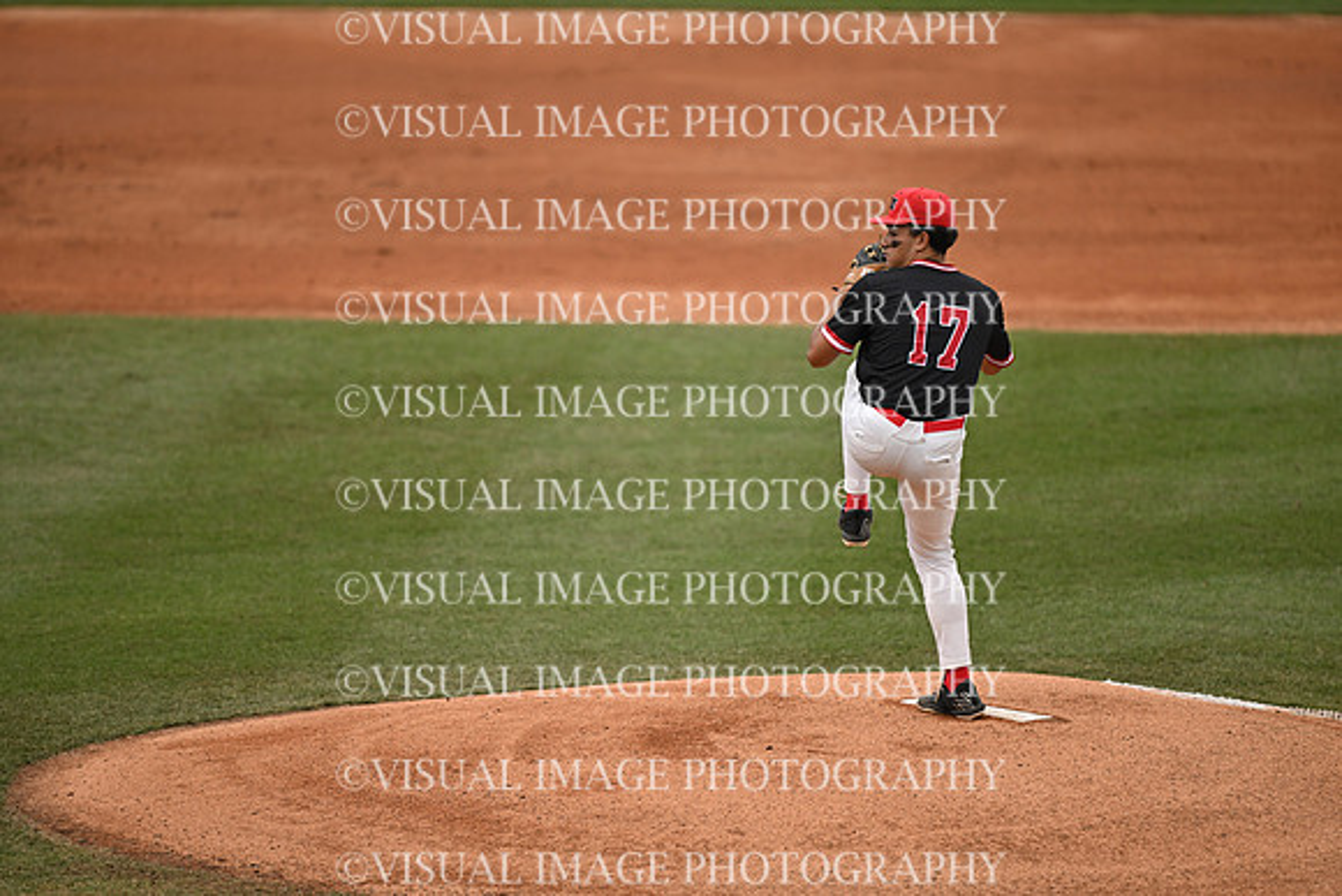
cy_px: 448
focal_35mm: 400
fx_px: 14914
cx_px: 671
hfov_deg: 5.2
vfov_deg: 3.4
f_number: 2.8
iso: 640
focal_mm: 400
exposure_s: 1/6400
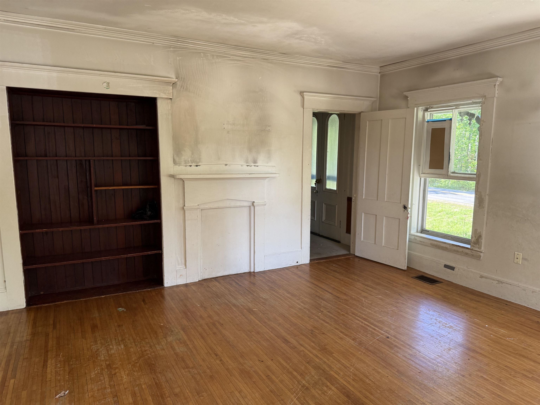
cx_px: 270
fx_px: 374
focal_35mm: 24
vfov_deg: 56.8
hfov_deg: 71.6
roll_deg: -0.2
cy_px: 202
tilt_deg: -7.5
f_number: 1.78
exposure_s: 1/121
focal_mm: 6.76
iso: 160
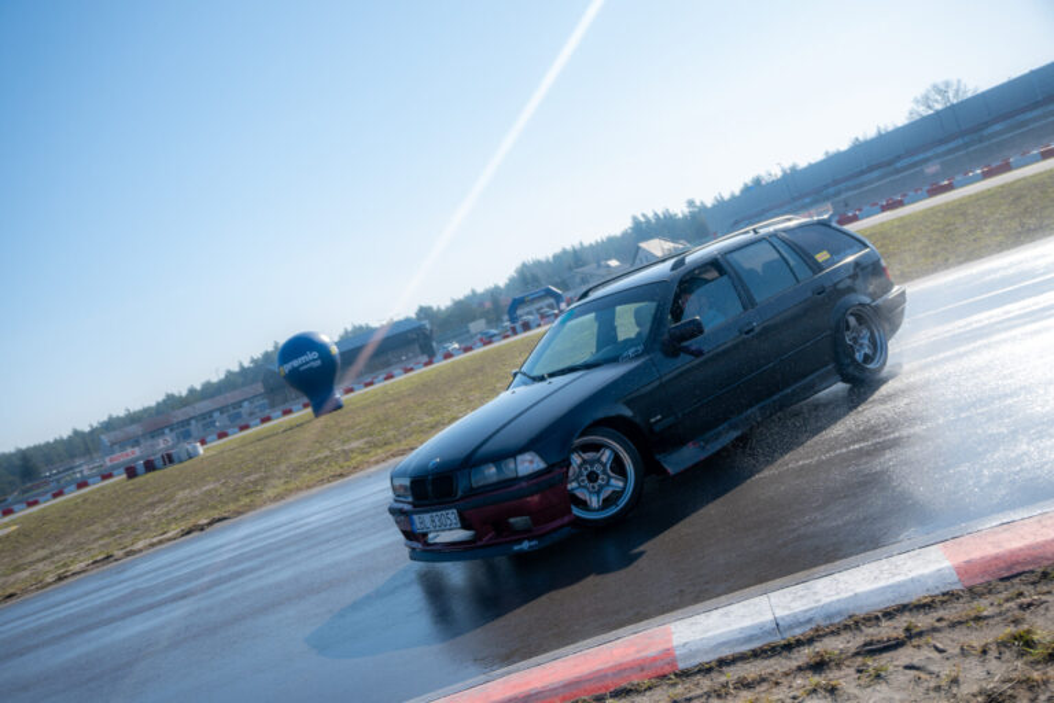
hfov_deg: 50.4
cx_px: 527
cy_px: 352
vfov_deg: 34.8
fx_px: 1120
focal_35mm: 38
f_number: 3.8
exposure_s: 1/1250
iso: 160
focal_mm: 25.5
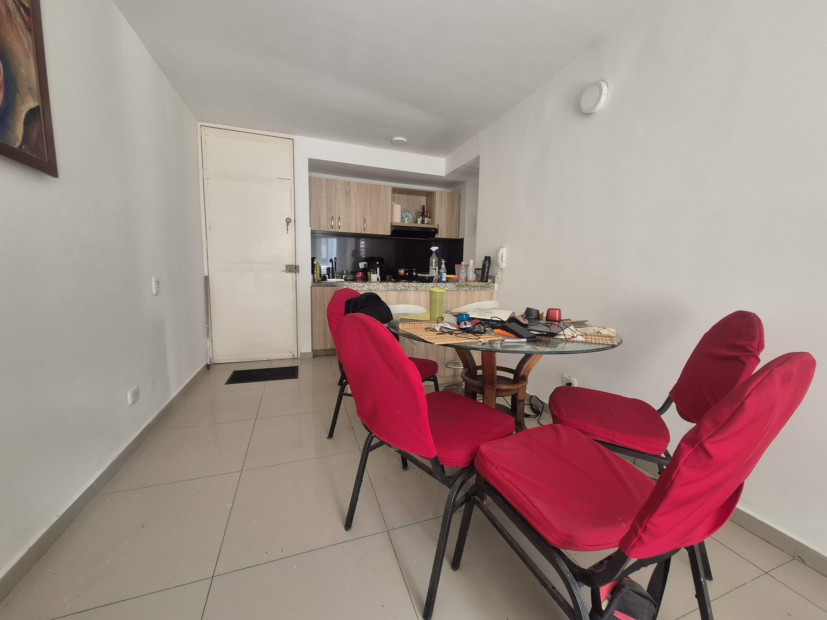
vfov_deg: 89.9
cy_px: 310
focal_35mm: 13
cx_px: 414
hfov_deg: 106.2
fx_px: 311
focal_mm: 1.74
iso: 100
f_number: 2.2
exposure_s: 1/60
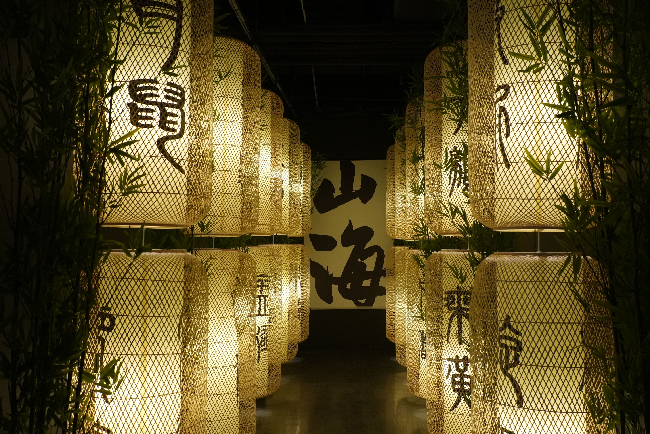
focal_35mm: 30
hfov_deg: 61.9
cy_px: 217
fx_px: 542
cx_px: 325
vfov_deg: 43.7
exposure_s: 1/60
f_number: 7.1
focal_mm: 30
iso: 6400
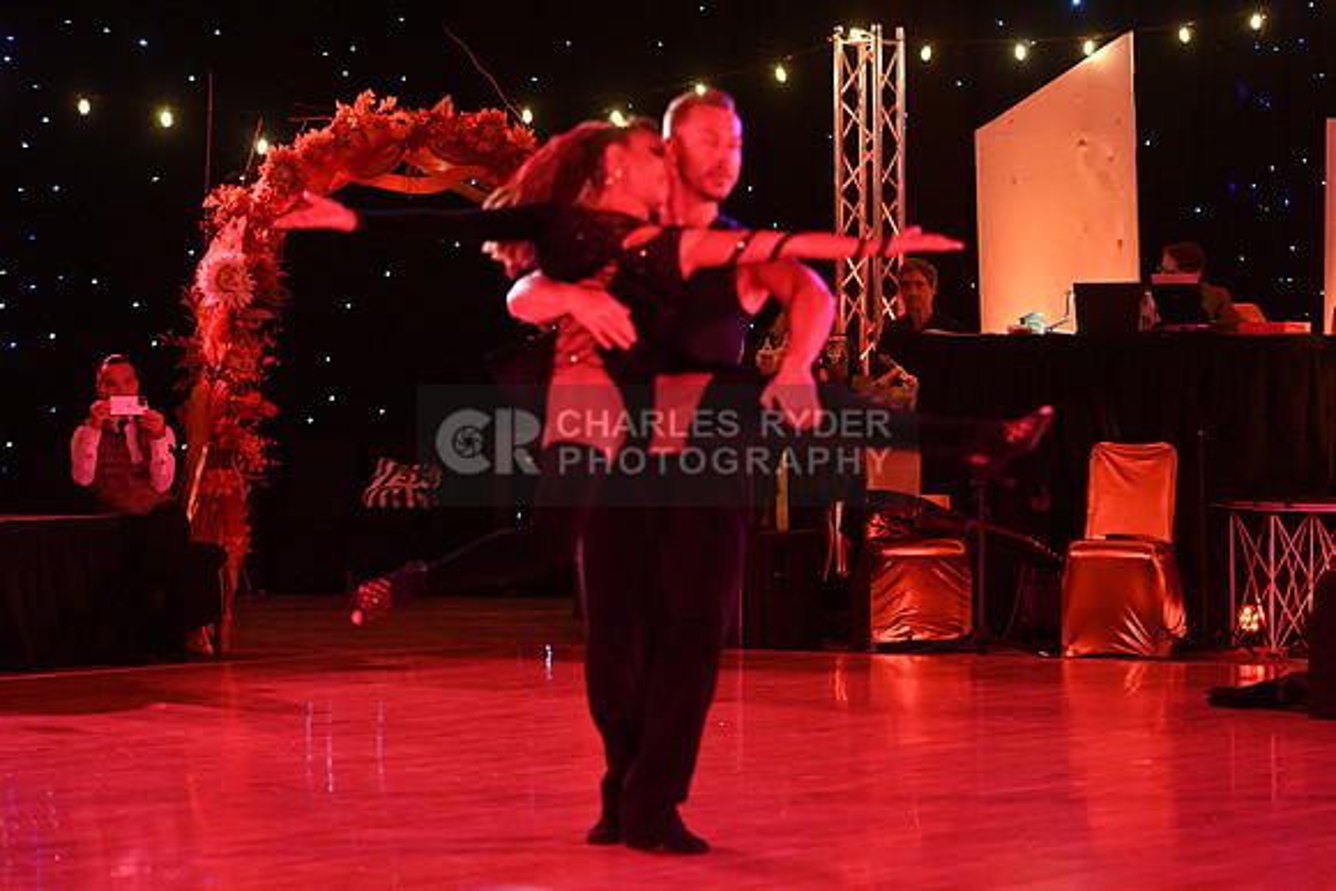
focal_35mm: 135
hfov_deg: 15.2
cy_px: 446
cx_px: 668
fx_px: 5011
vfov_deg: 10.2
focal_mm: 135
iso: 6400
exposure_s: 1/400
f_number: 4
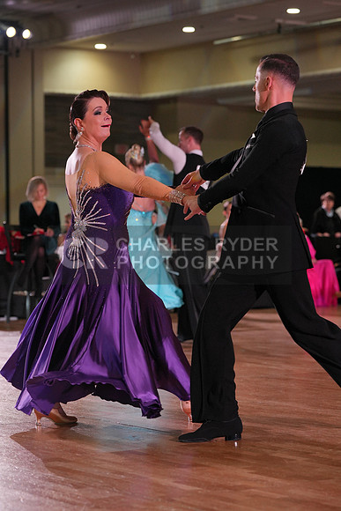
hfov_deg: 13.3
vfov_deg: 19.8
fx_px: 1462
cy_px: 256
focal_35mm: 103
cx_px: 170
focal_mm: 103
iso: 1600
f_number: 4
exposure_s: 1/500
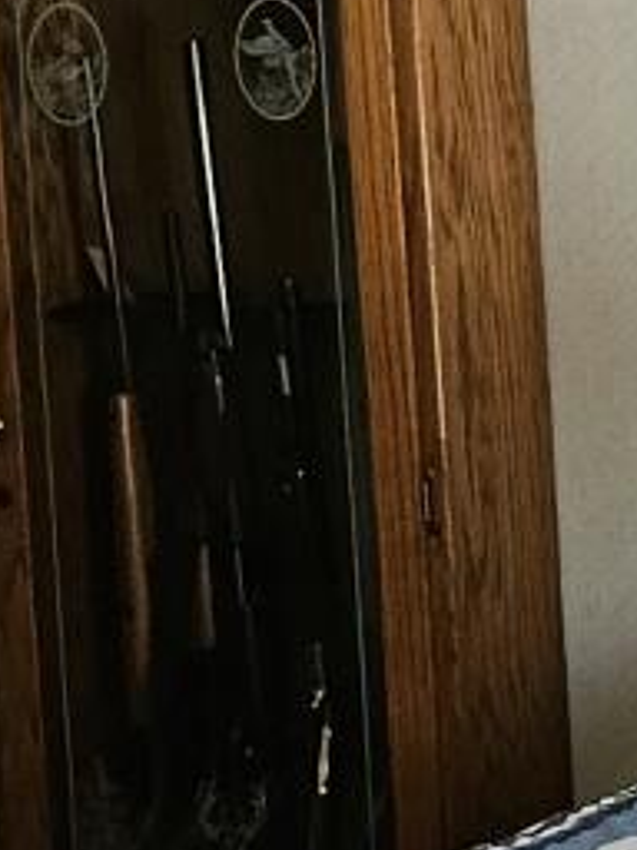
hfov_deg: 7.5
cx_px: 1722
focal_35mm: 180
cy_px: 452
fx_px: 4416
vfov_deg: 11.0
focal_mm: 5.4
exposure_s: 1/359
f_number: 1.8
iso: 320
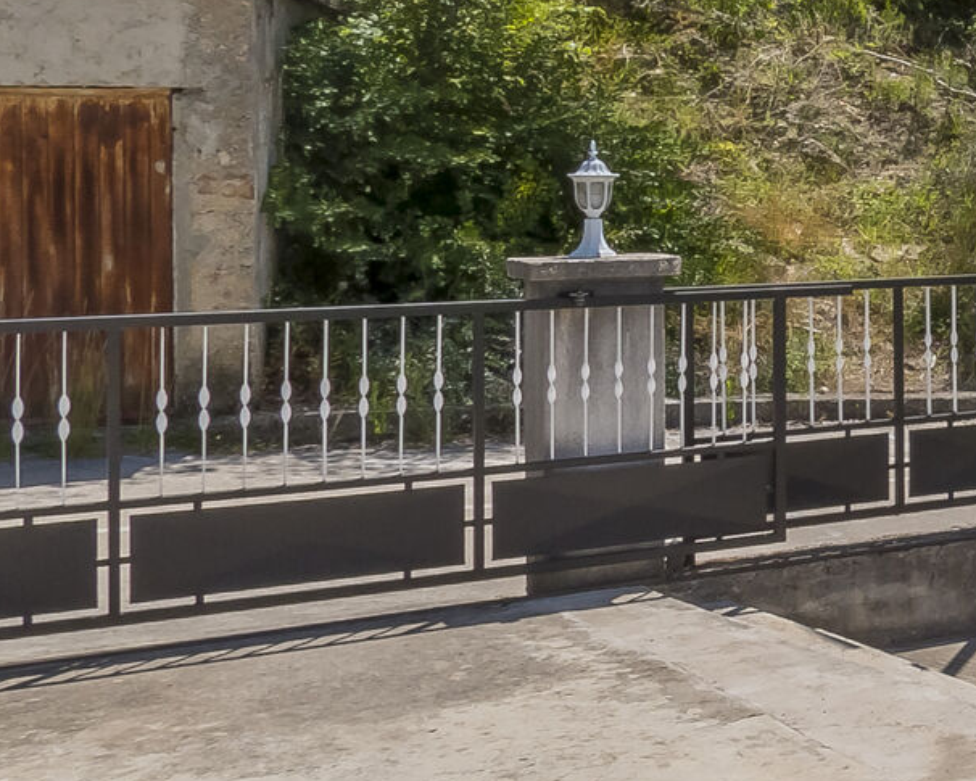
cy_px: 168
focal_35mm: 65
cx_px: 1799
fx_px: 1878
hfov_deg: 20.1
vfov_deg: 23.2
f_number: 14
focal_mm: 10
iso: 100
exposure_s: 1/250
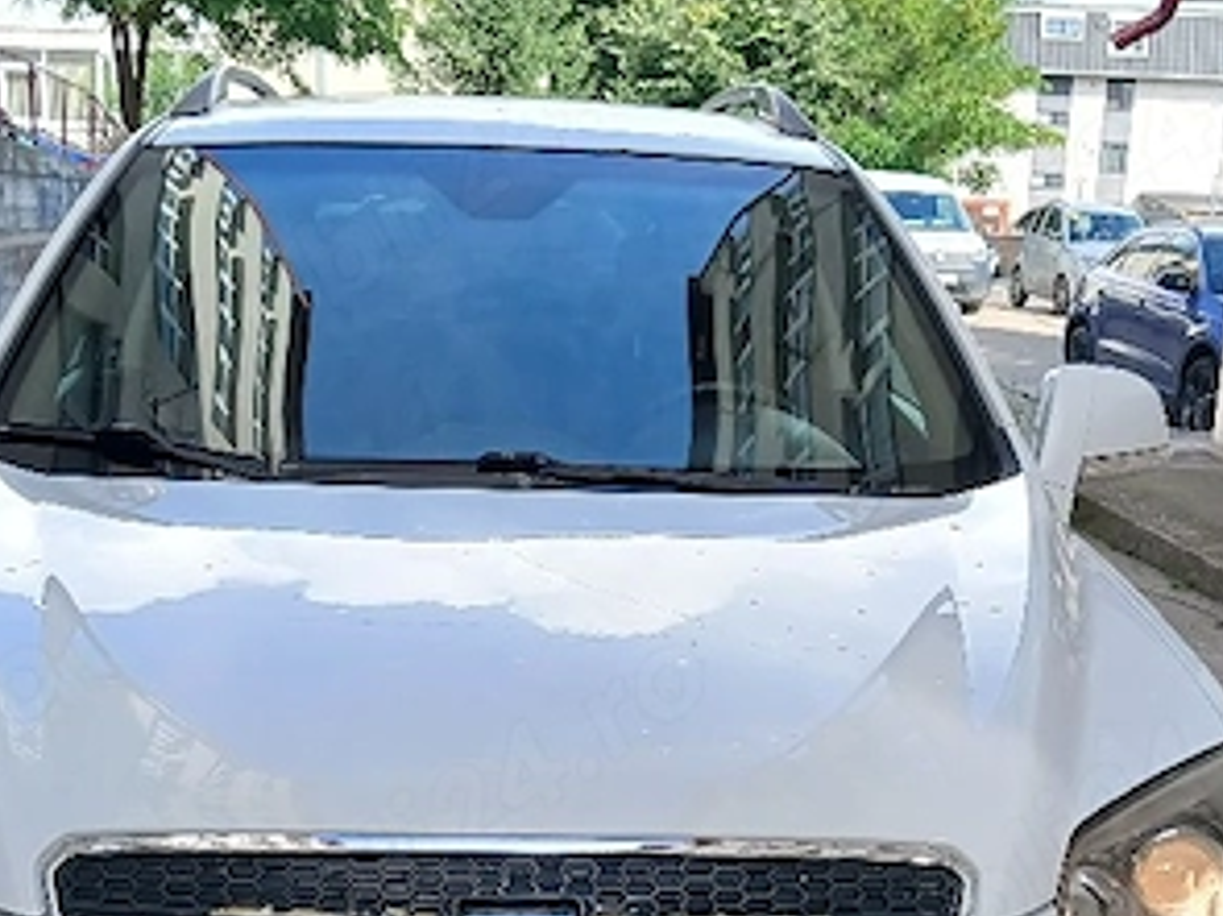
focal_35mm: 55
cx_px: 601
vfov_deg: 25.5
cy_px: 862
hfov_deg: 34.9
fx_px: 1942
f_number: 1.8
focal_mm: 3.98
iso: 20
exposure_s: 1/141
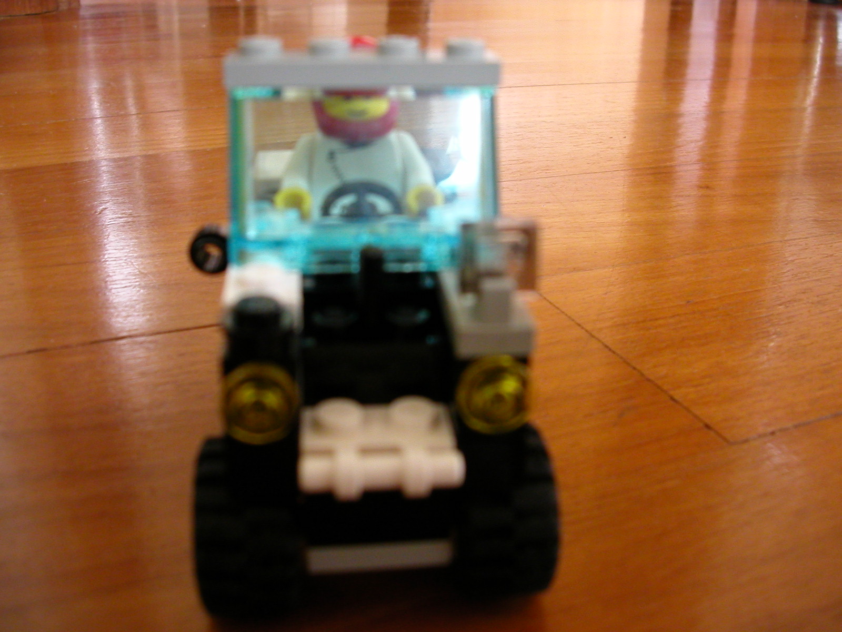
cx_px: 421
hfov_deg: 50.1
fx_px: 900
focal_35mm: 37
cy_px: 316
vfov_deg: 38.7
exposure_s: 1/5.2
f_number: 2.7
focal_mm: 5.6
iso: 171
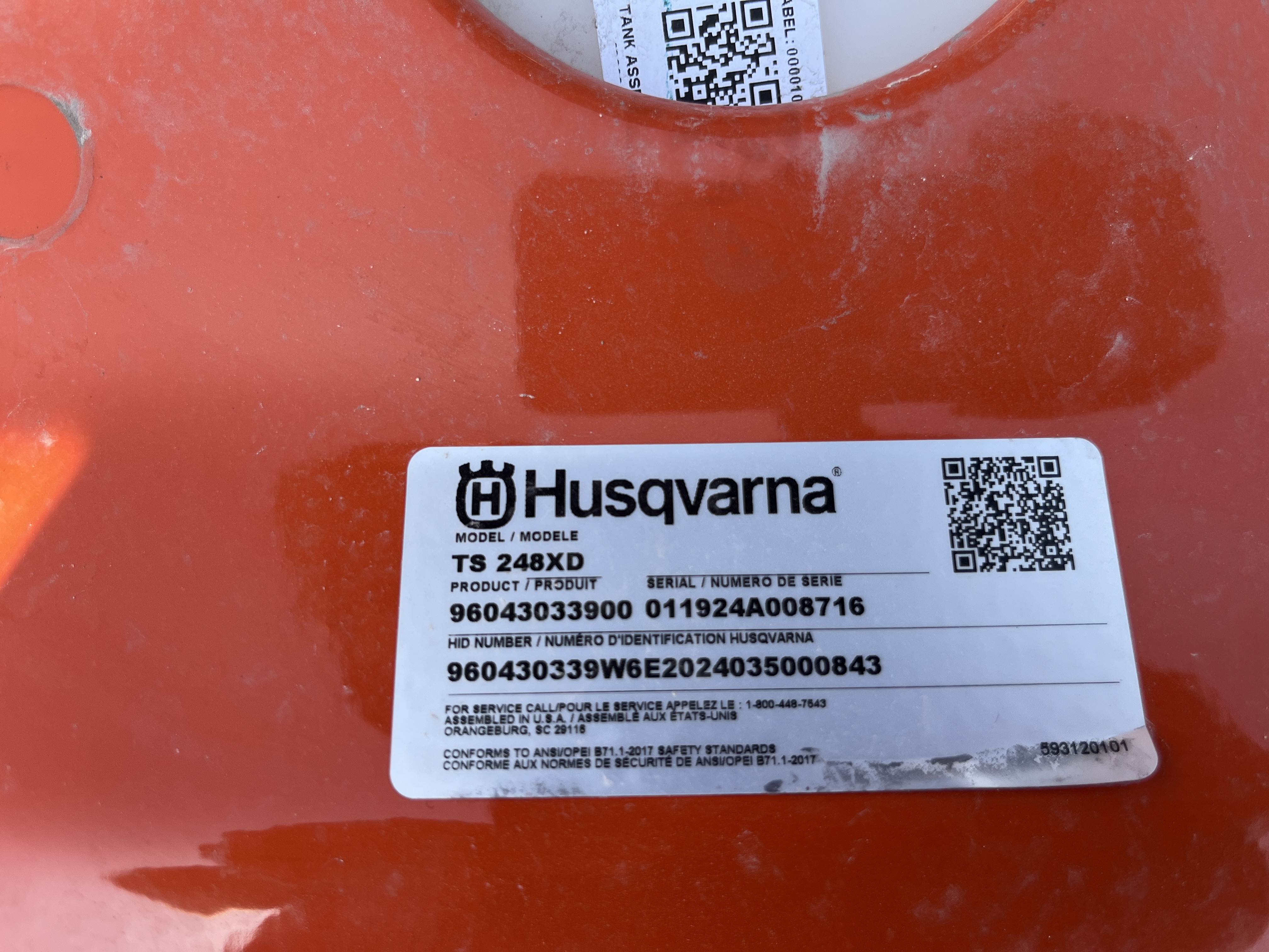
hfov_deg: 67.3
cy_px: 476
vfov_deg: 53.1
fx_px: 953
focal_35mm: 26
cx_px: 634
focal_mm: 5.1
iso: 50
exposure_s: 1/558
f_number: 1.6
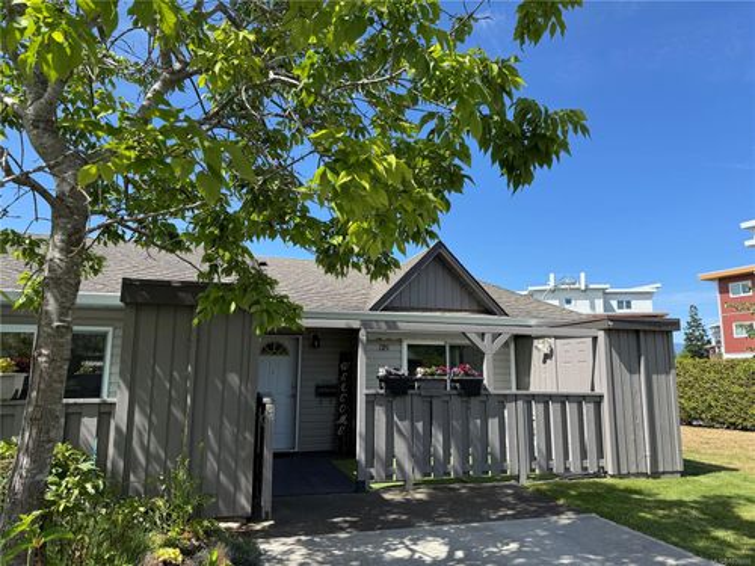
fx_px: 523
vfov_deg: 56.8
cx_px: 378
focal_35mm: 24
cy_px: 283
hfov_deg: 71.6
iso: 80
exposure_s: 1/2299
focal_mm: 6.76
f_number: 1.78
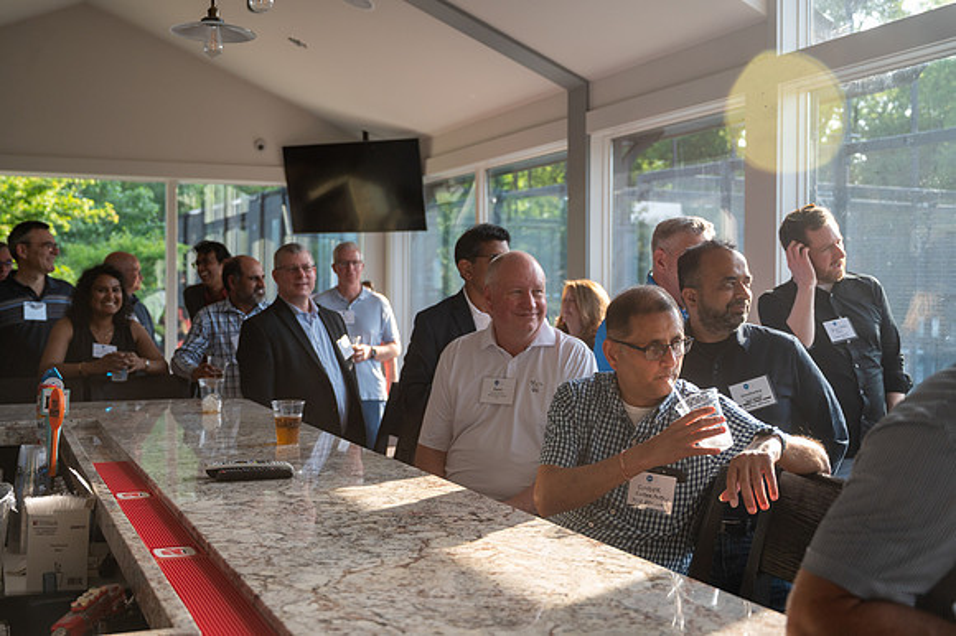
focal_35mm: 41
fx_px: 1088
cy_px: 318
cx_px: 478
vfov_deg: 32.6
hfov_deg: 47.4
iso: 640
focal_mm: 41
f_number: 4
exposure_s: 1/500
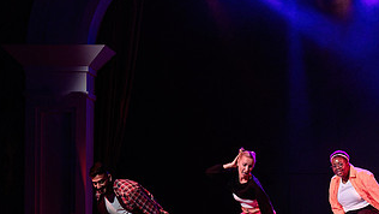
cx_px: 378
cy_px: 189
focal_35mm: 151
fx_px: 1518
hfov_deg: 14.0
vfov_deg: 8.0
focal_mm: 70
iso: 1600
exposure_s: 1/160
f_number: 2.8
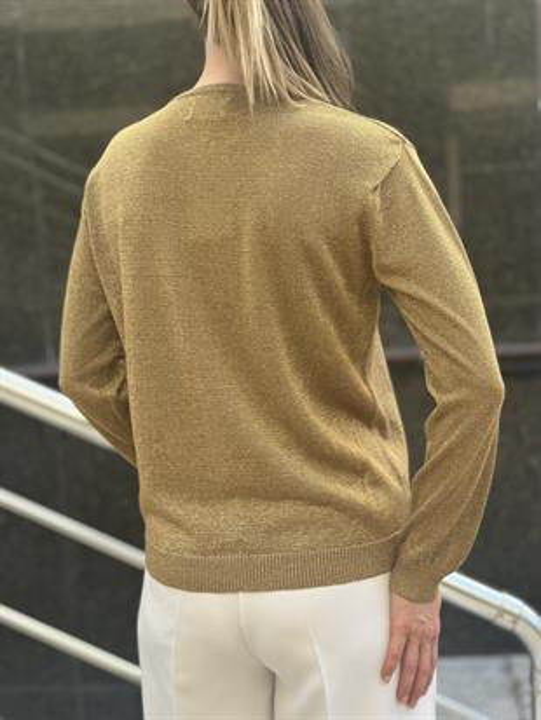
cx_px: 270
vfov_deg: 39.6
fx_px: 1000
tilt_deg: -8.2
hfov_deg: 30.3
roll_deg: +2.8
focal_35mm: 48
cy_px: 360
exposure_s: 1/564
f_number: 1.78
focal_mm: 6.86
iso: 80
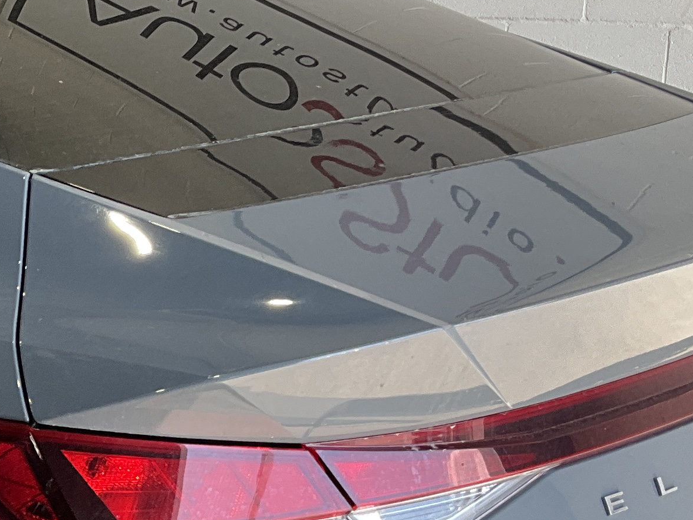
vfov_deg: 14.7
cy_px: 531
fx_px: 1982
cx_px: -158
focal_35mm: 99
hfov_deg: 18.7
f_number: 1.8
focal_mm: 3
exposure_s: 1/122
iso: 25
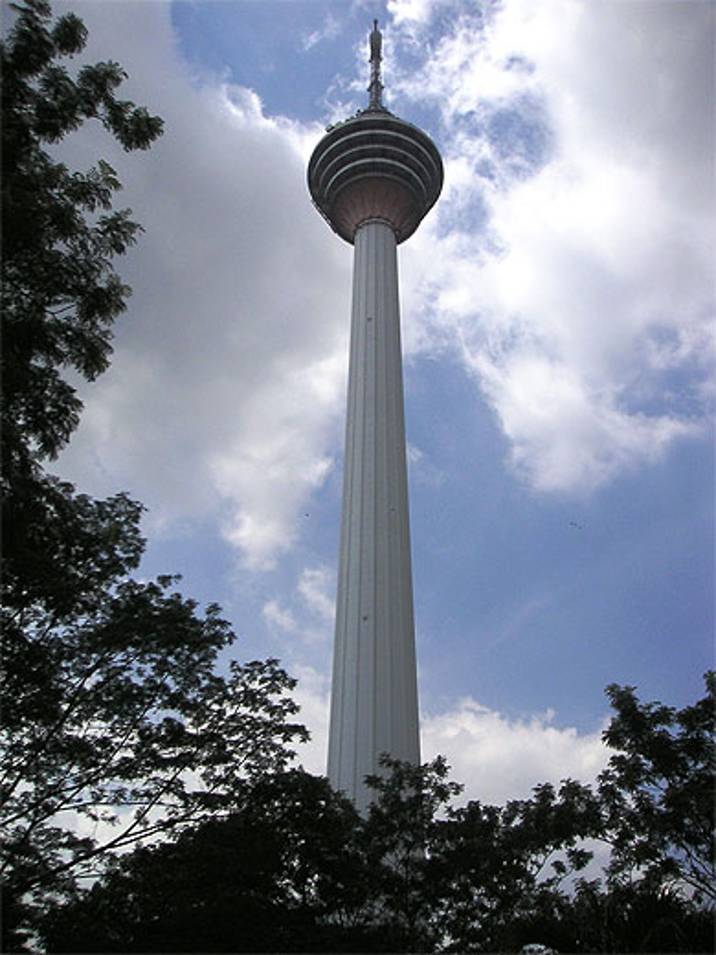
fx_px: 1020
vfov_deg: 50.1
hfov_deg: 38.7
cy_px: 478
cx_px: 358
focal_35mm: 37
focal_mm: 5.7
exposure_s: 1/350
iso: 50
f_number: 6.7
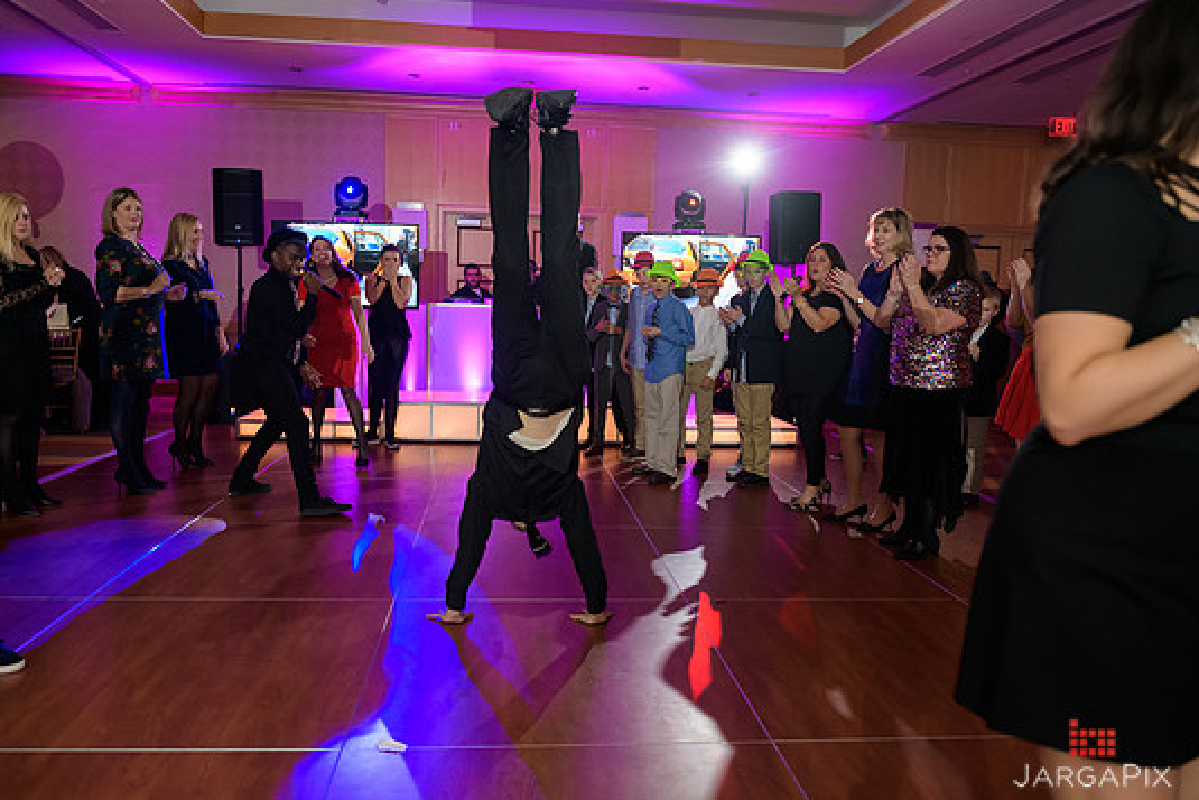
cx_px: 578
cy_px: 402
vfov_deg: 49.6
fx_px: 866
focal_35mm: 26
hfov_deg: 69.4
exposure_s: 1/125
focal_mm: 24
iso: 1600
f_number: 3.2
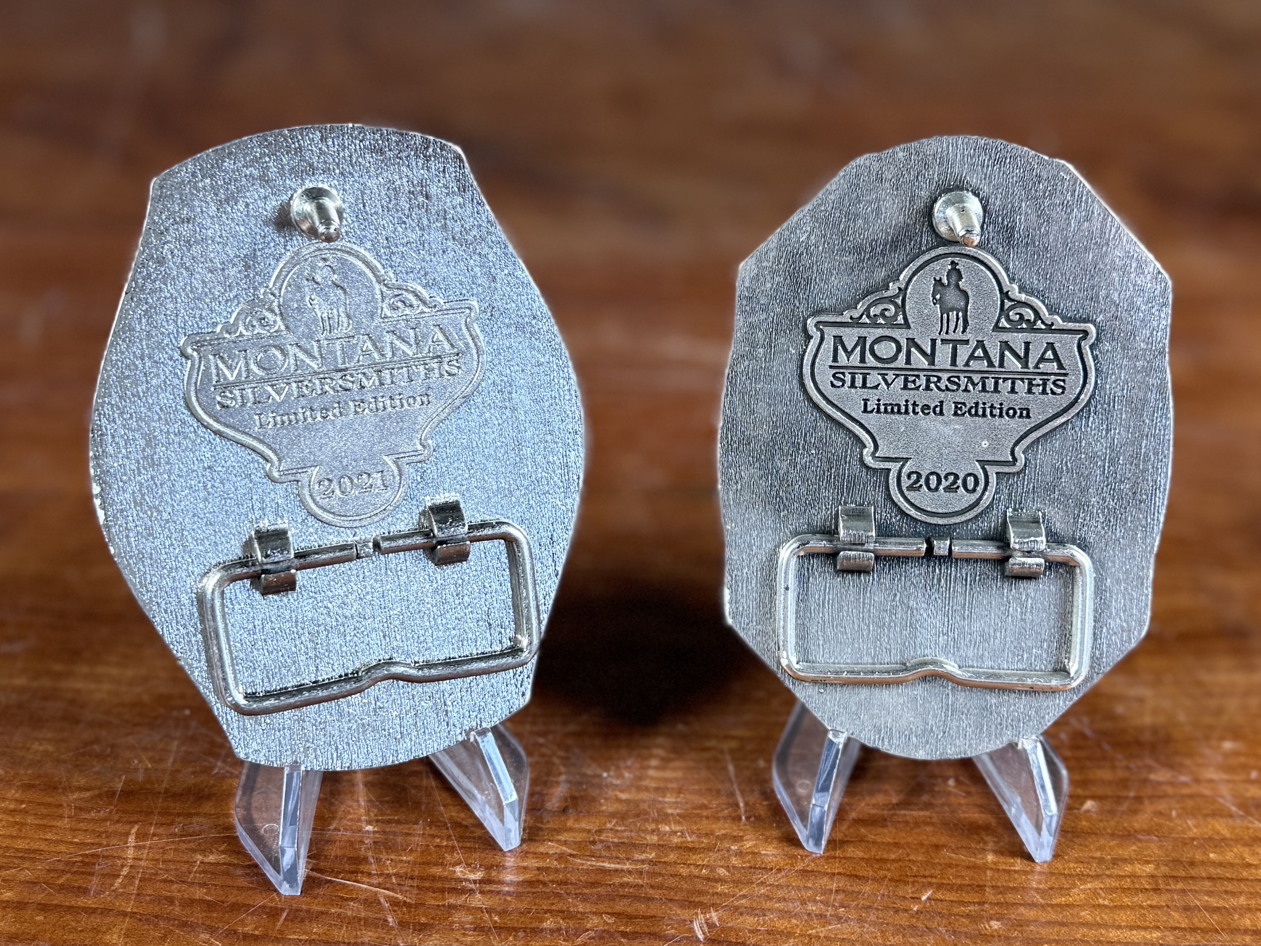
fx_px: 874
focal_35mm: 24
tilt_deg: -32.8
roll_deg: -2.5
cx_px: 630
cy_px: 473
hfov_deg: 71.6
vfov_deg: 56.8
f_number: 1.78
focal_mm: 6.76
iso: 80
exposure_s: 1/120
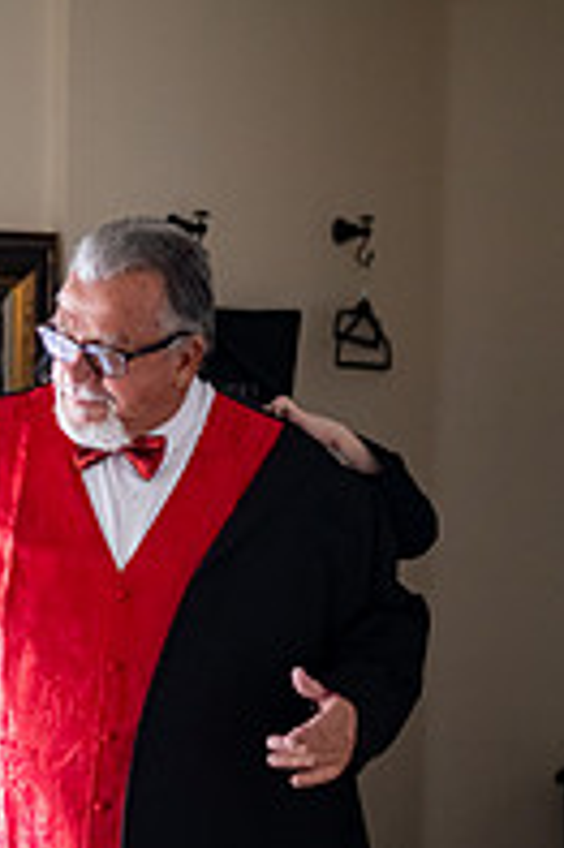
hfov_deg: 16.5
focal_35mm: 80
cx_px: -47
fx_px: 1883
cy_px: 469
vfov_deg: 25.4
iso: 2000
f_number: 1.4
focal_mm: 35
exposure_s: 1/250
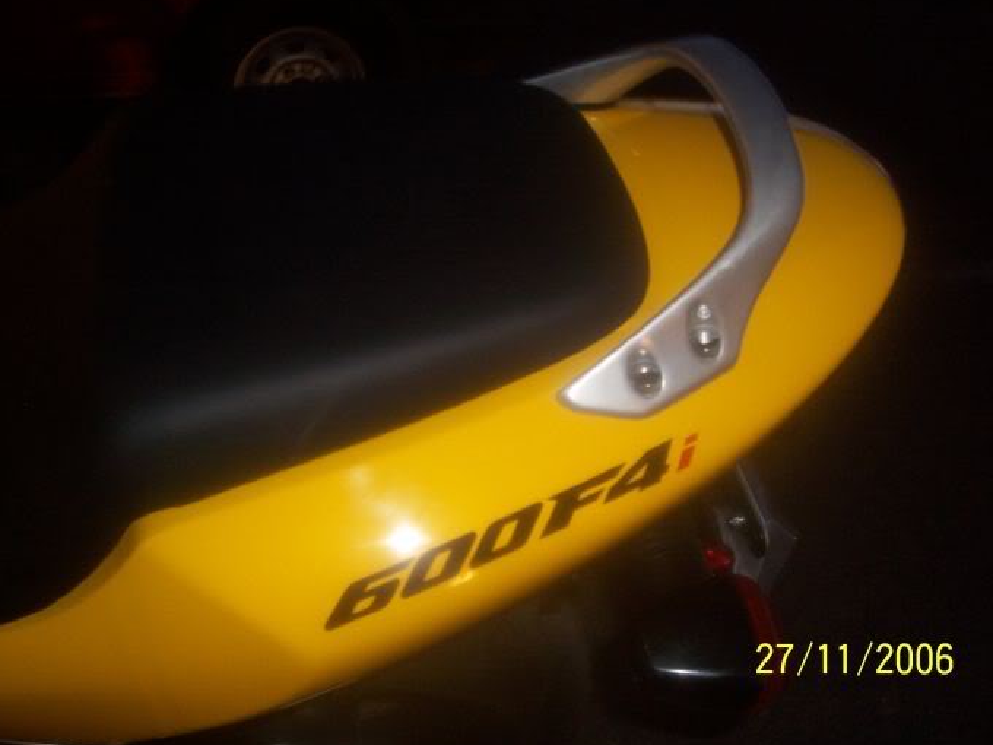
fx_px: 1004
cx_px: 499
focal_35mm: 35
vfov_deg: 40.7
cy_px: 373
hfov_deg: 52.6
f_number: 2.7
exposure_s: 1/2
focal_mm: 5.6
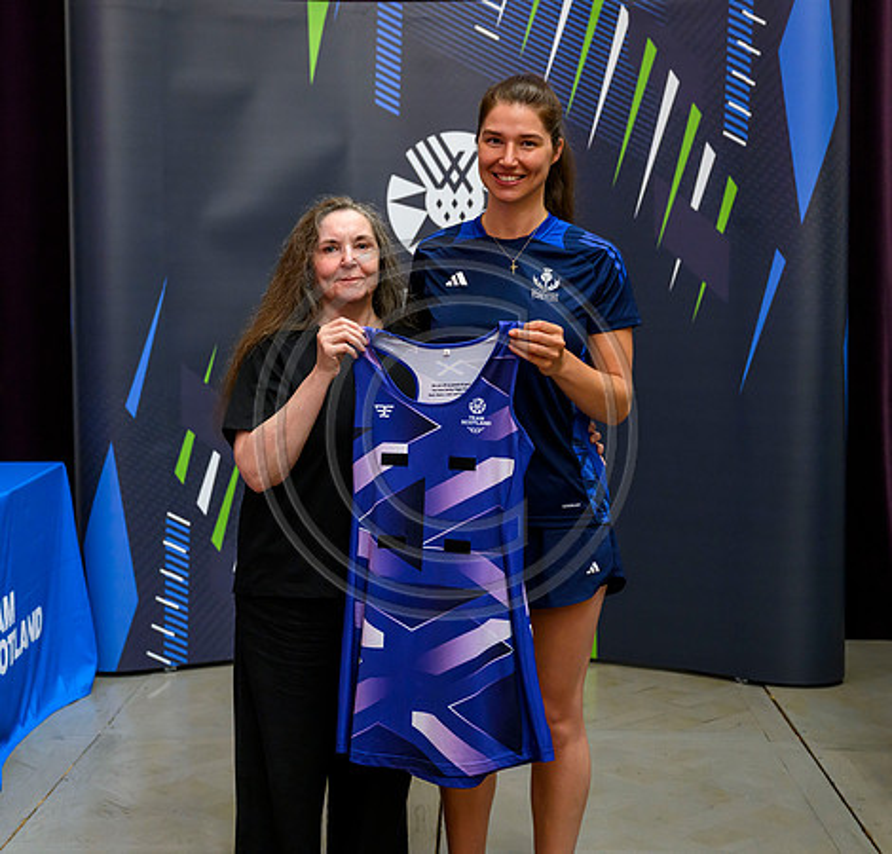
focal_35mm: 55
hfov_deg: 31.5
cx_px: 389
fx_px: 1580
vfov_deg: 30.2
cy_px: 413
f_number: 3.5
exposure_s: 1/250
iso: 4000
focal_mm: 43
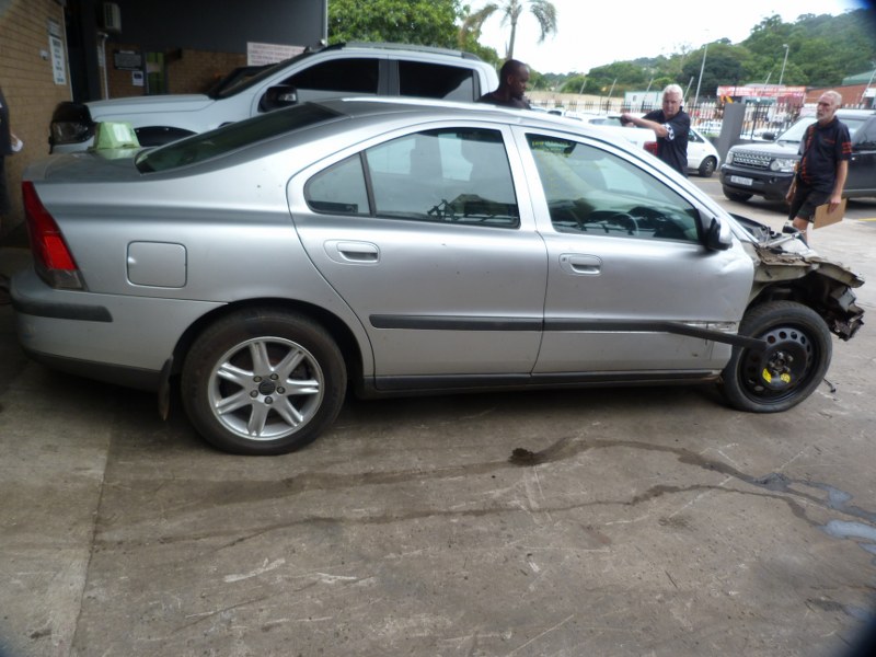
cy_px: 328
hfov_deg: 69.4
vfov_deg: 54.9
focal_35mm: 25
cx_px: 438
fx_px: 633
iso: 80
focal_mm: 4.5
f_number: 2.8
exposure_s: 1/100
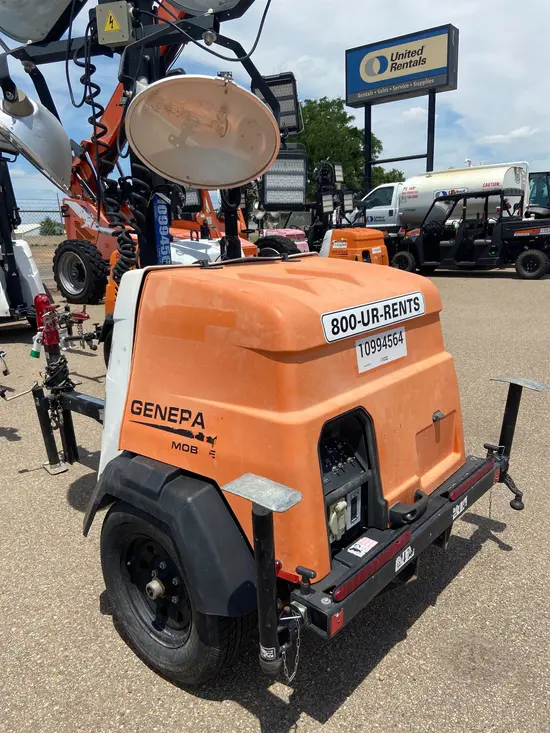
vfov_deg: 67.3
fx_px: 551
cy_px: 366
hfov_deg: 53.1
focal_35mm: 26
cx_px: 275
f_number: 1.8
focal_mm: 4.25
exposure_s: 1/3040
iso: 32
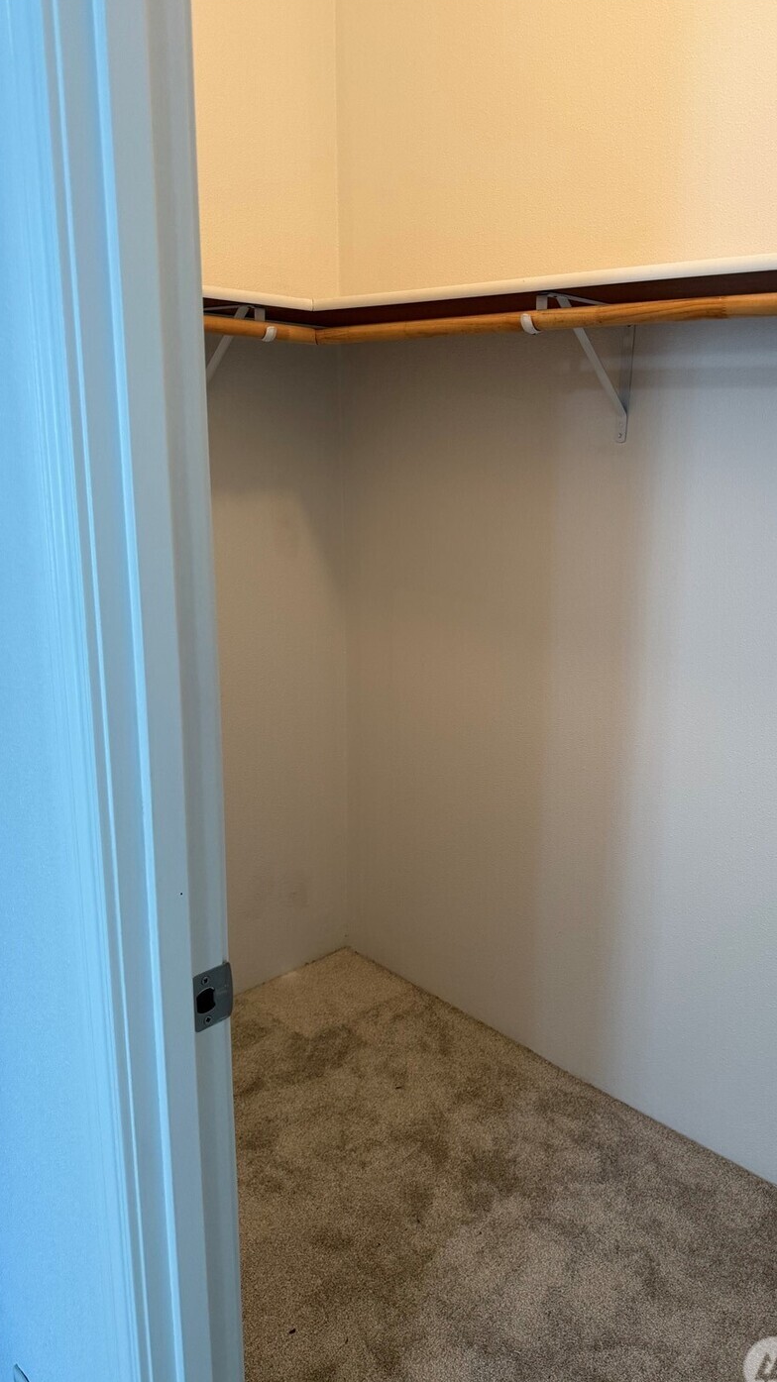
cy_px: 701
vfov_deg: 69.9
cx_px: 511
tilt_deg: -11.3
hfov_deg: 42.4
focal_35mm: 27
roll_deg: -2.9
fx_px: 990
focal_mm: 6.76
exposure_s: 1/60
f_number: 1.78
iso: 160
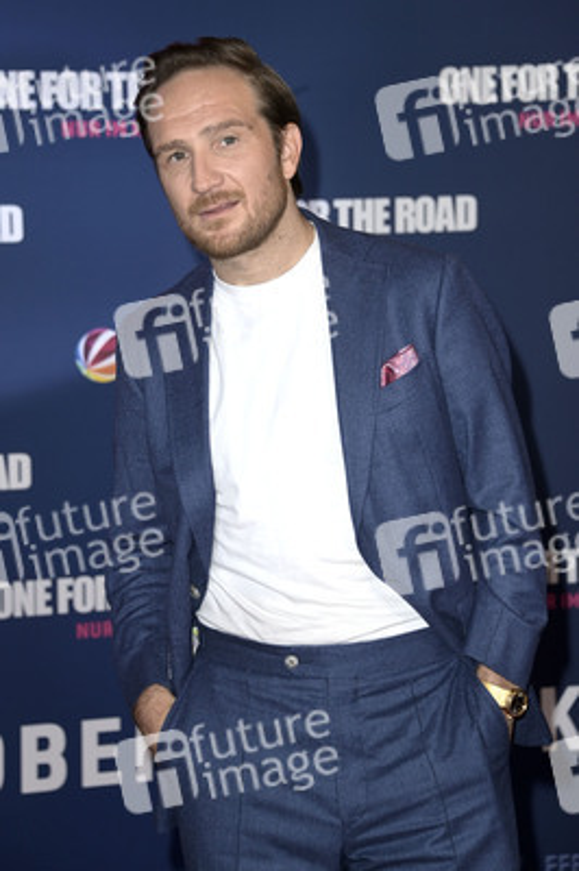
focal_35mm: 112
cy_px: 436
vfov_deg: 18.3
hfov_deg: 12.2
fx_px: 2706
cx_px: 290
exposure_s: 1/250
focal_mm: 112
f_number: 5.6
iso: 800
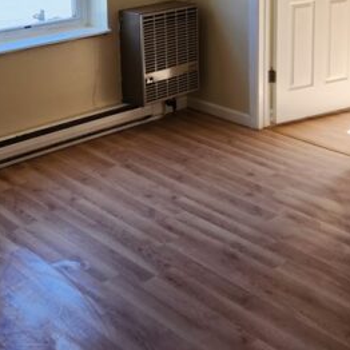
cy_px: 24
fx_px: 709
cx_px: 144
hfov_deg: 27.7
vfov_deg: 26.6
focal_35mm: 62
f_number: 1.8
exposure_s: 1/180
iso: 64
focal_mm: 5.4
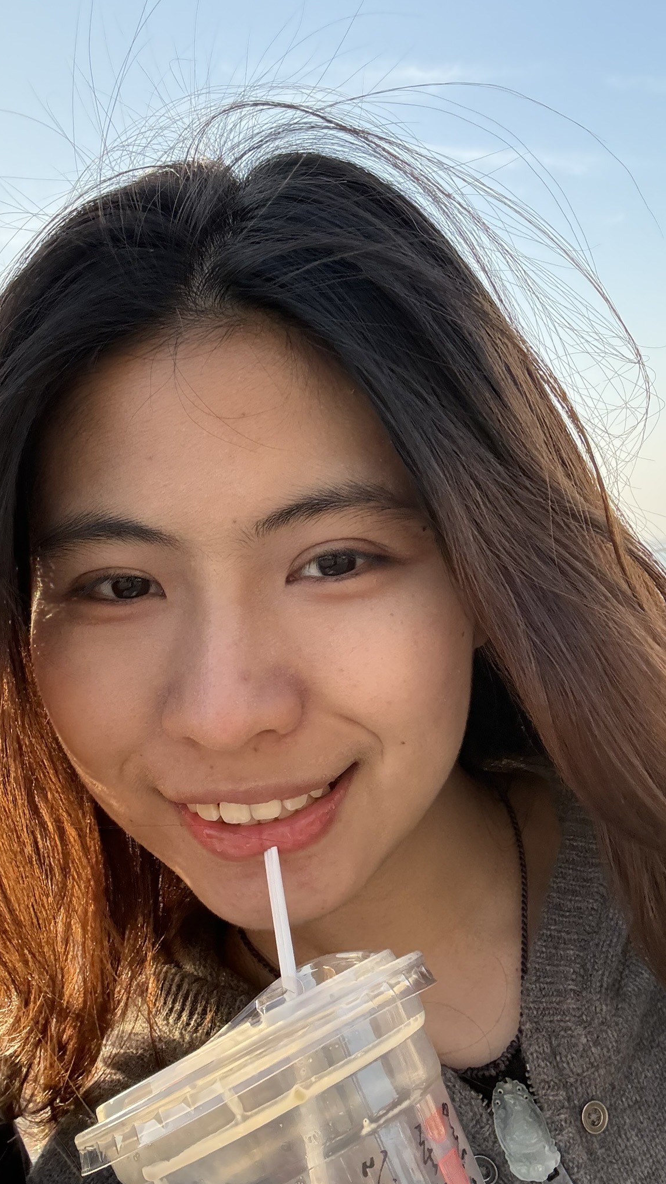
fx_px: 1036
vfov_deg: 59.5
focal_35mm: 33
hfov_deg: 35.6
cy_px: 597
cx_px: 283
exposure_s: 1/244
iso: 50
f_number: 1.9
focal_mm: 2.69
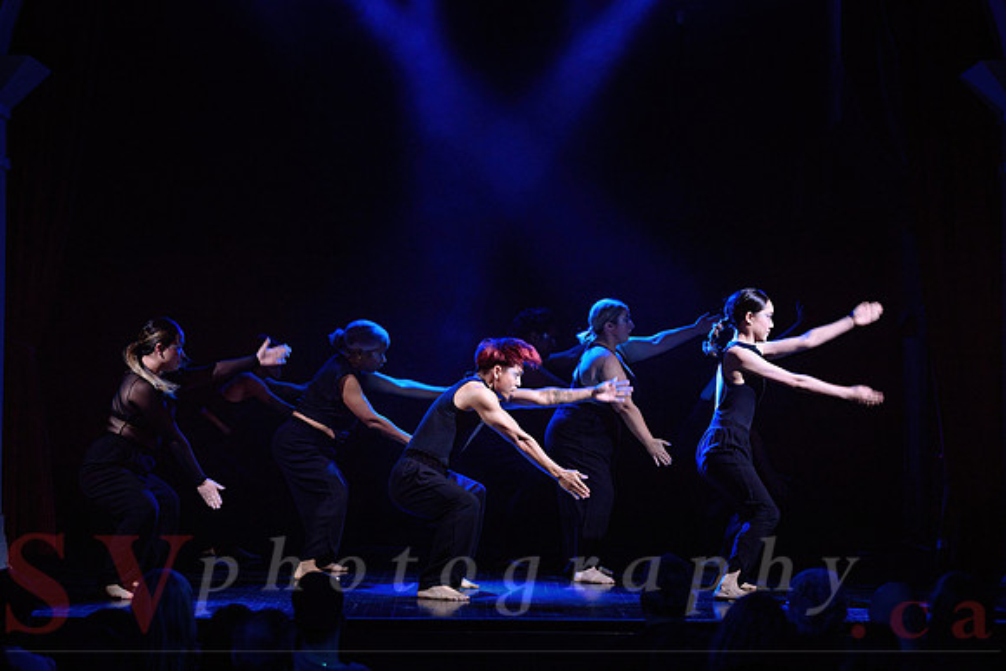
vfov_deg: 12.1
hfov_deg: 18.1
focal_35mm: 113
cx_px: 503
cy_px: 336
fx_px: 3156
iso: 1600
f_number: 2.8
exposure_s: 1/200
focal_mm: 112
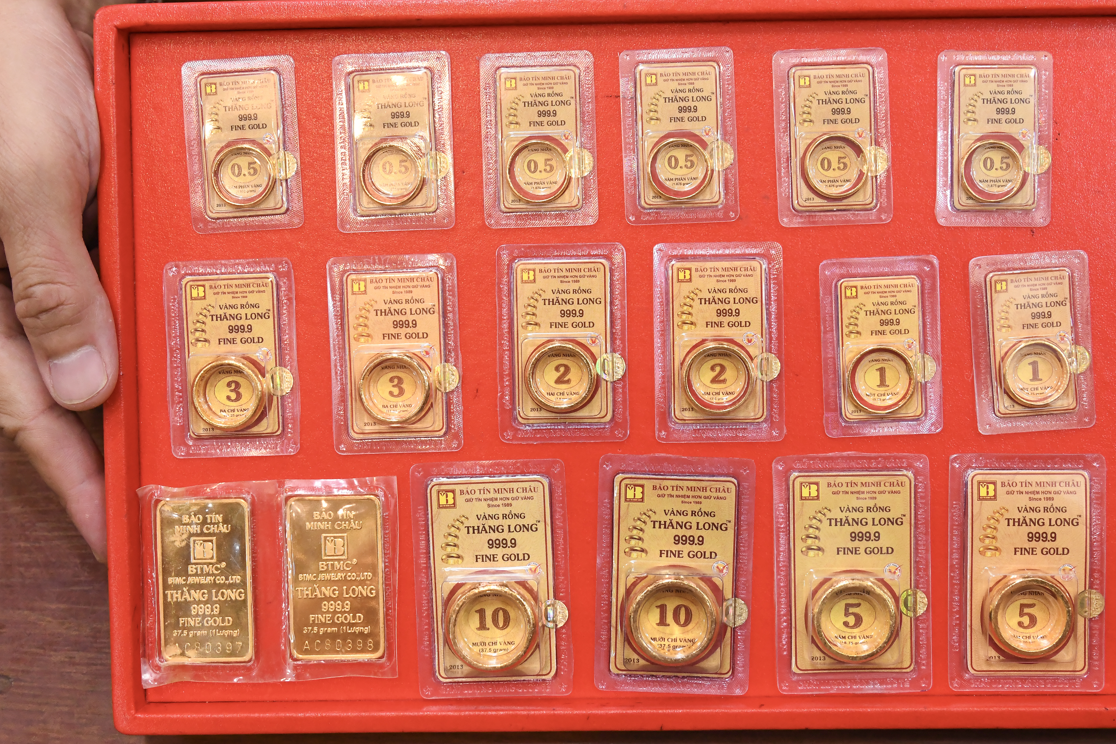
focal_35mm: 47
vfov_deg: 28.6
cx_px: 608
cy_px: 291
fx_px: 1457
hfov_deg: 41.9
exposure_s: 1/160
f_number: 6.3
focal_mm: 32
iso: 3200
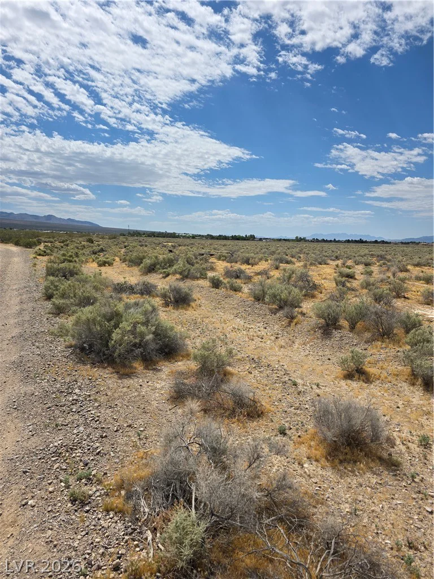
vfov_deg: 73.9
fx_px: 384
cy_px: 290
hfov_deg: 58.9
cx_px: 217
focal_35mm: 23
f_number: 1.7
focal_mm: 6.3
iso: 50
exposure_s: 1/7944
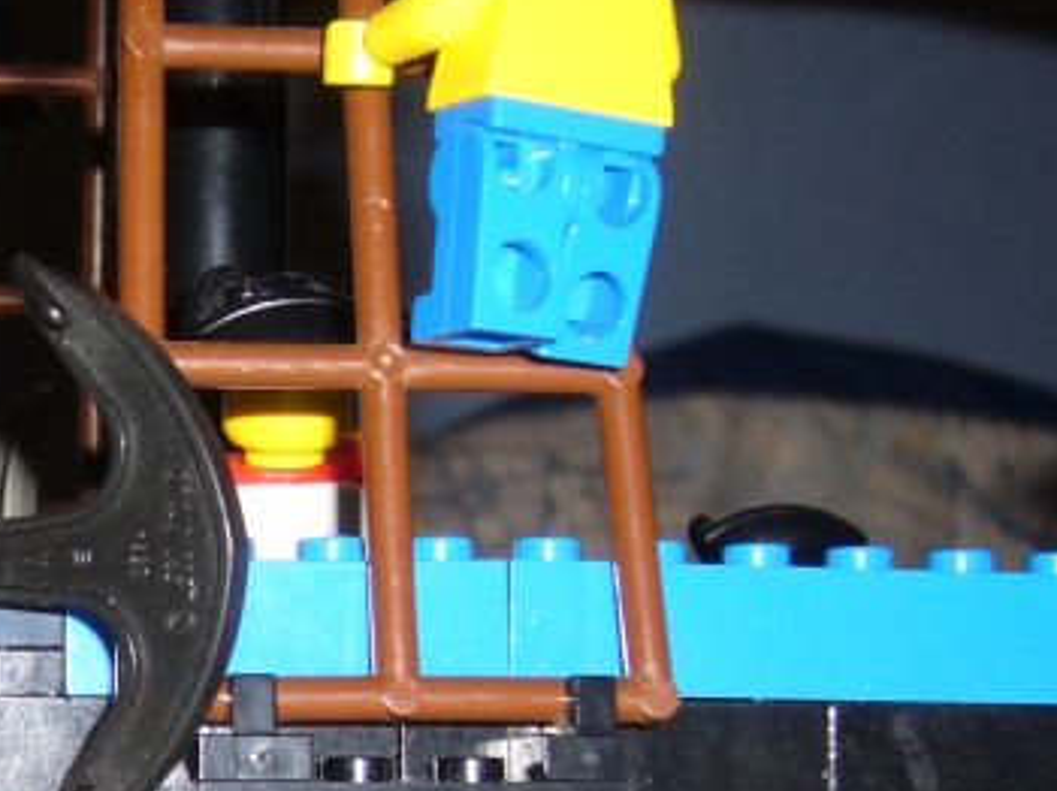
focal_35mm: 103
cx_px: -72
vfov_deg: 14.3
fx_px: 3143
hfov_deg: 18.4
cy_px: 646
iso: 80
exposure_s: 1/60
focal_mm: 7.5
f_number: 3.2
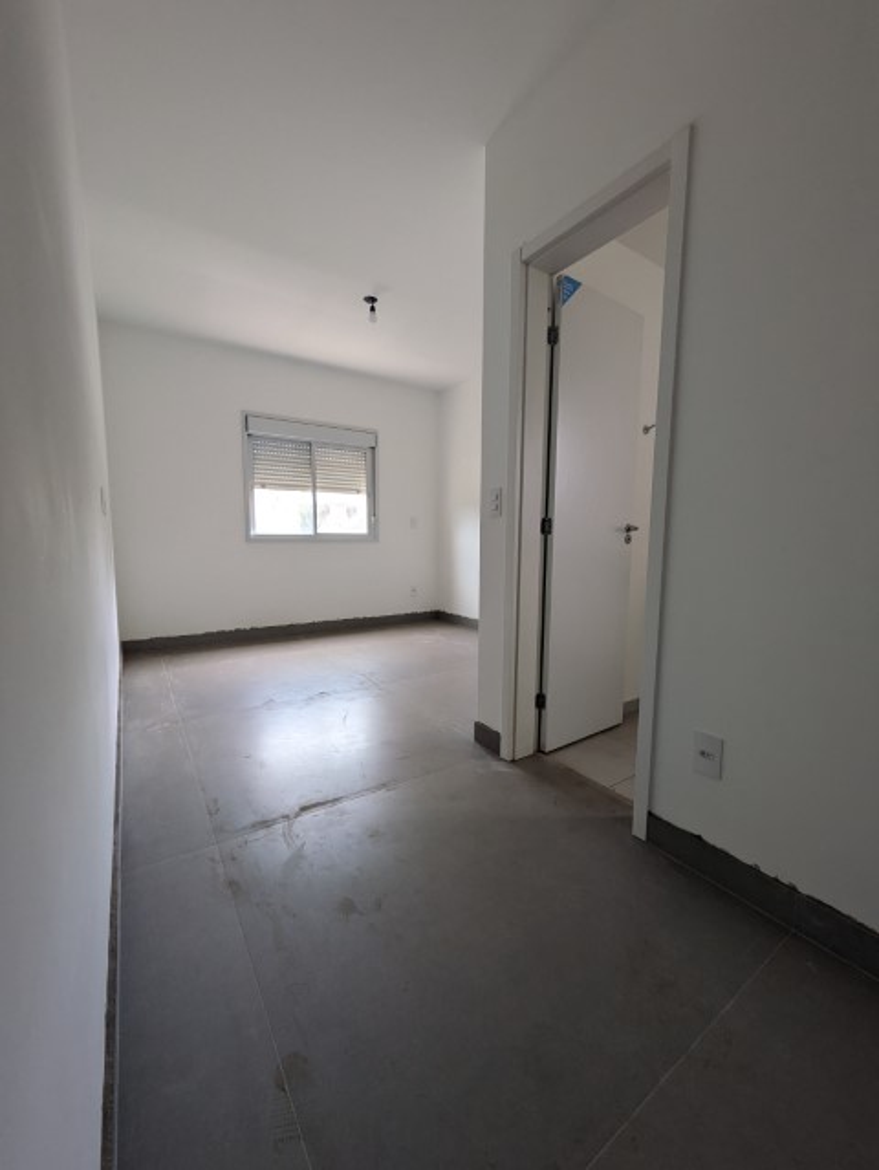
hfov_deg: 85.7
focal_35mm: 14
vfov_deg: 102.0
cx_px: 440
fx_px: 474
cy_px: 585
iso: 55
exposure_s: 1/60
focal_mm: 1.83
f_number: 2.2
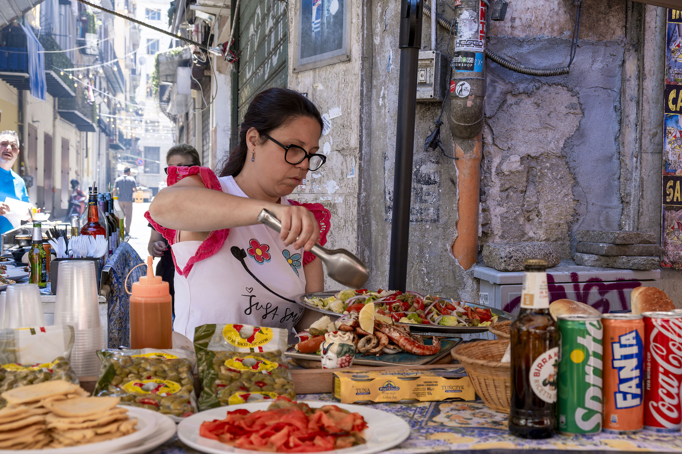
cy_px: 227
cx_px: 341
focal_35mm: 42
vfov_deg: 31.9
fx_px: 796
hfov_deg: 46.4
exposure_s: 1/160
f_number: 5
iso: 320
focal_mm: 27.7
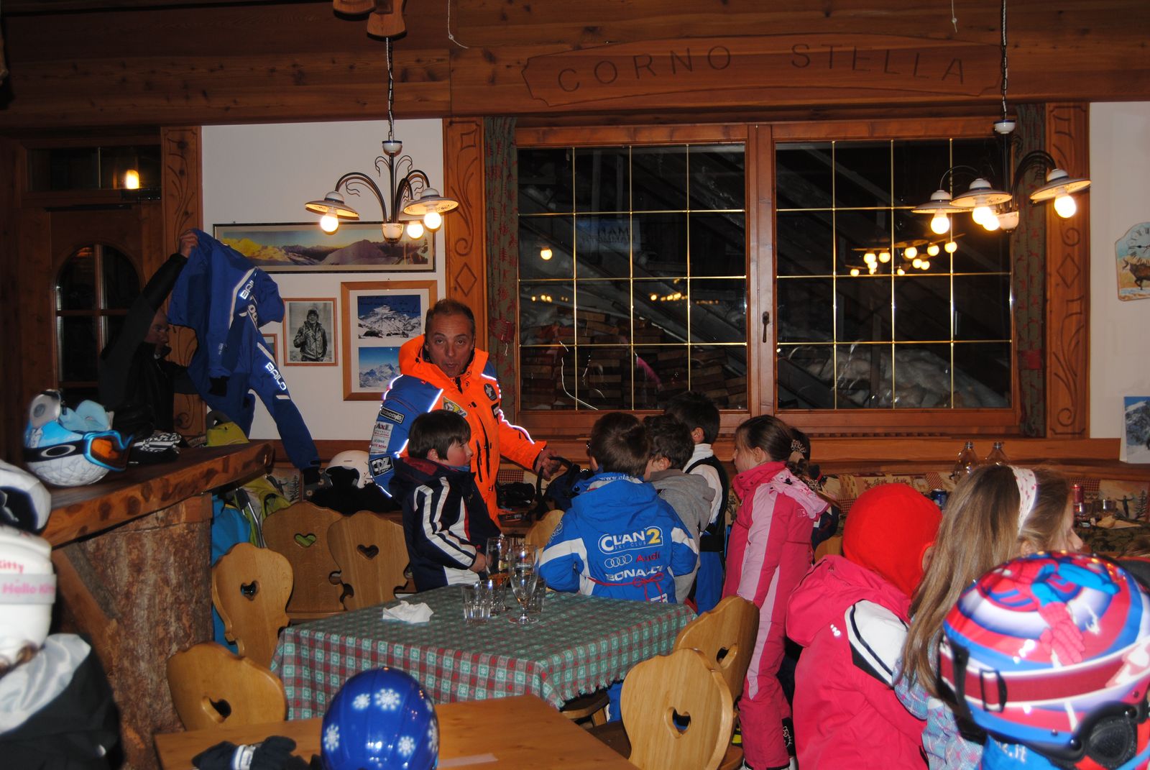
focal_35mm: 45
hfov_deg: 43.6
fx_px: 1439
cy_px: 385
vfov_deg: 29.9
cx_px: 575
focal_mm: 30
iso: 200
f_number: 4.2
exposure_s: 1/60
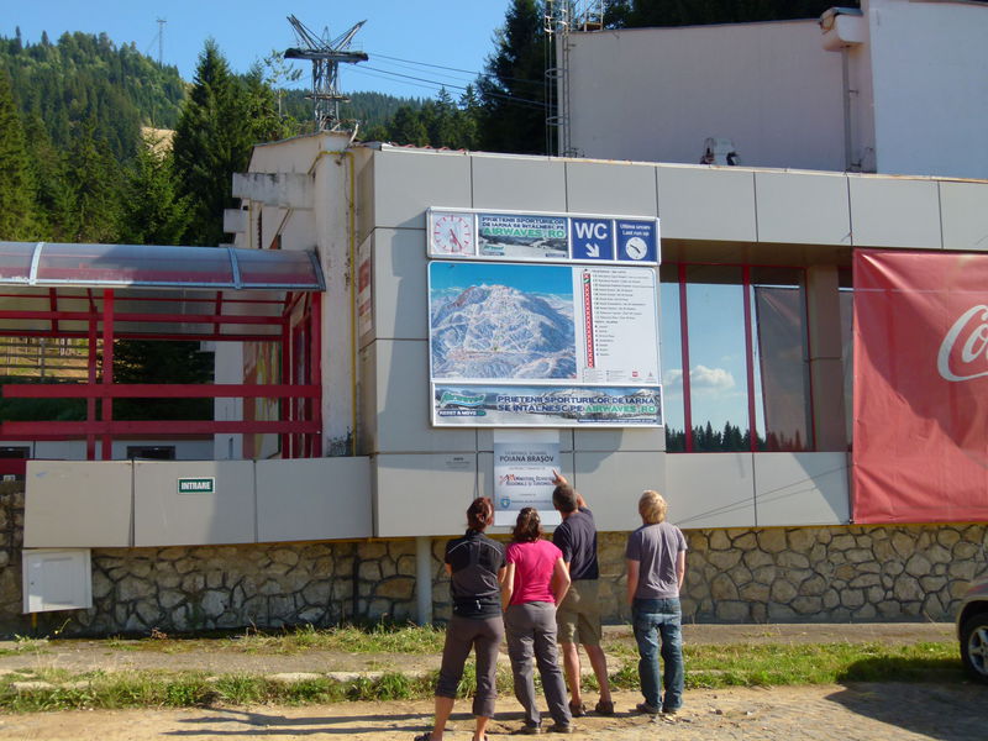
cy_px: 370
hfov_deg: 42.1
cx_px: 494
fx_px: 1284
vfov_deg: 32.2
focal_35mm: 45
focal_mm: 8.1
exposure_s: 1/250
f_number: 3.2
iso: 100
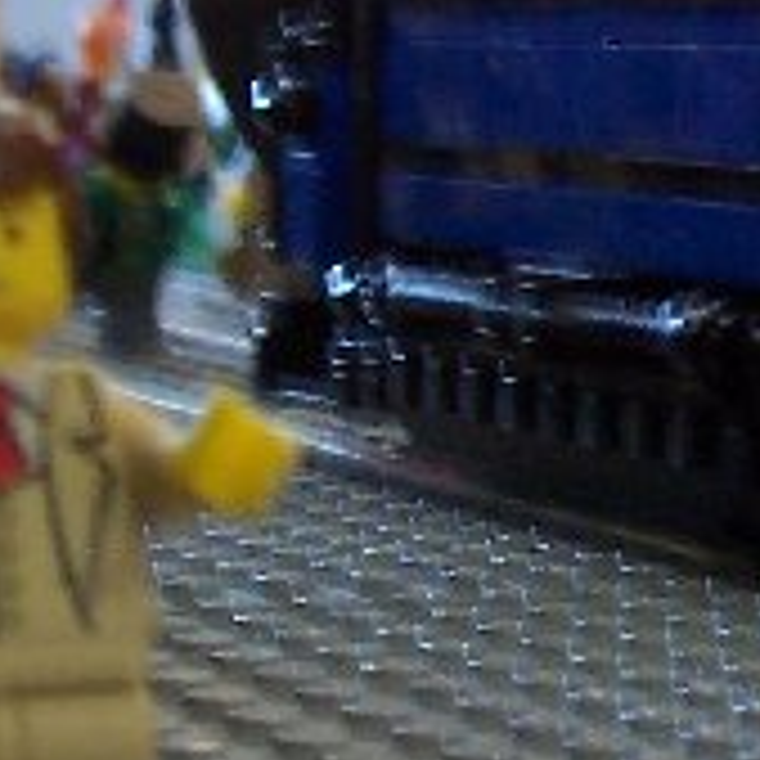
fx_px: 3900
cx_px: 798
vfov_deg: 11.1
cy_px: 211
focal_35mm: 157
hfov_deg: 11.0
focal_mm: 5.6
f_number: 2.8
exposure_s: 1/8
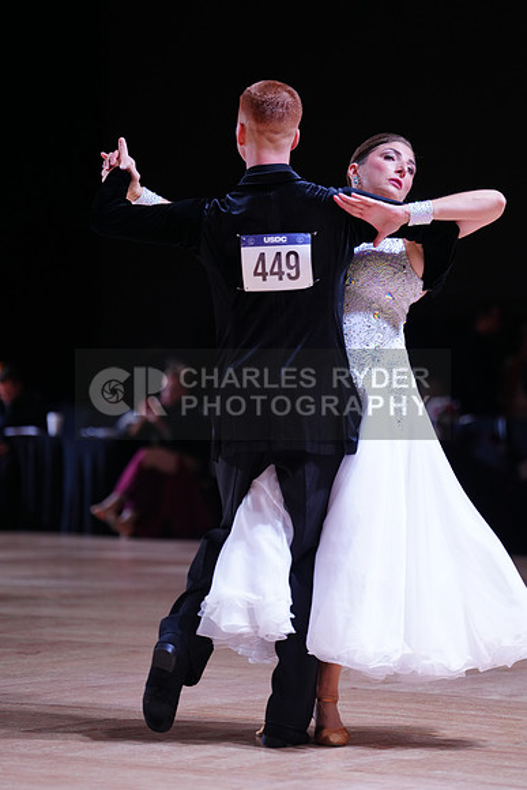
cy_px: 395
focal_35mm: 148
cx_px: 264
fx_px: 3248
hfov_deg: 9.3
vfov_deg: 13.9
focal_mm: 148
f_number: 2.8
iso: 800
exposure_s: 1/500
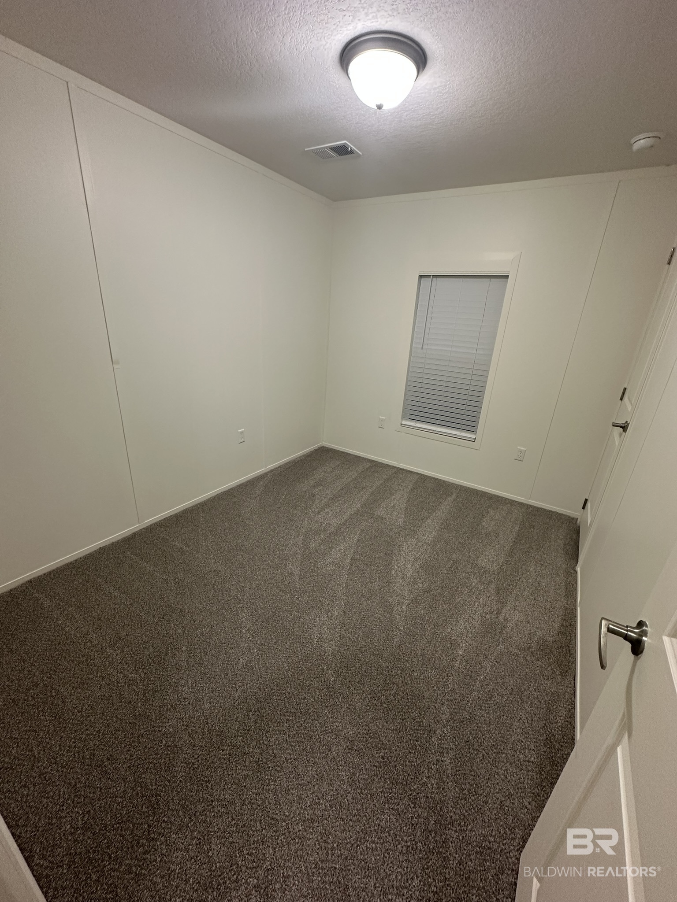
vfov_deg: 102.1
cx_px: 338
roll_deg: -4.5
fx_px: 365
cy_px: 451
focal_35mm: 14
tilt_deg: -20.8
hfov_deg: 85.7
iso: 250
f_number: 2.2
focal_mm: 2.22
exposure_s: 1/60
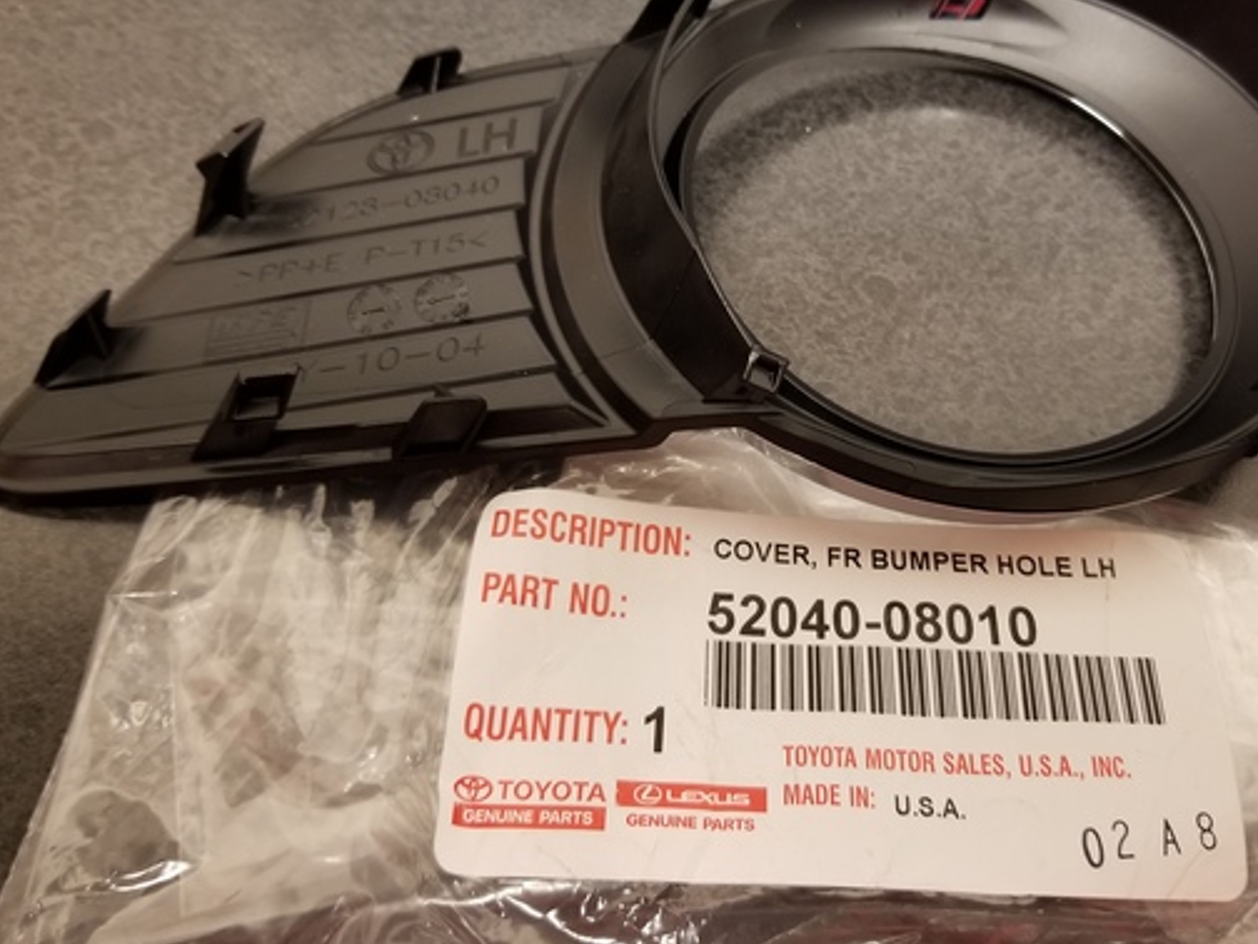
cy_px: 390
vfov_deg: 42.8
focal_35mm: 33
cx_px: 741
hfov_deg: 55.0
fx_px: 1199
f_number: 1.7
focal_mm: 4.3
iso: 200
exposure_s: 1/25
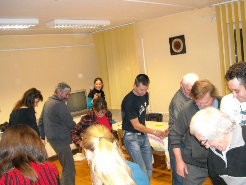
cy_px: 93
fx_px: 291
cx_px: 127
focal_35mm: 41
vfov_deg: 35.1
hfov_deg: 45.8
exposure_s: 1/60
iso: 400
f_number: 2.8
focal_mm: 5.7
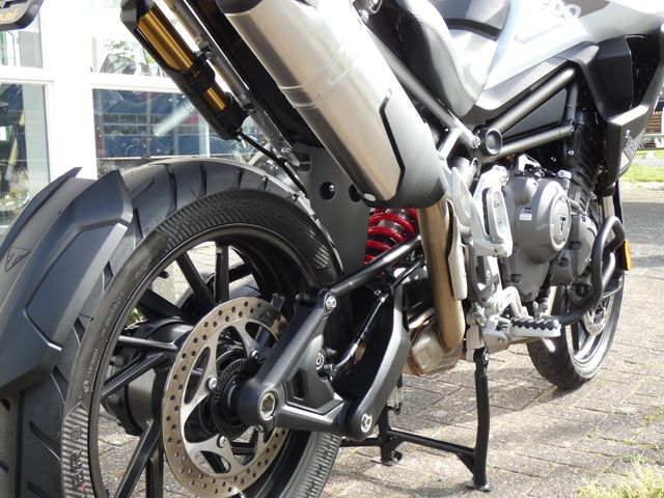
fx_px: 825
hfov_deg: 43.9
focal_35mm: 43
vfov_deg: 33.6
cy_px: 249
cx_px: 332
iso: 80
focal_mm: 7.8
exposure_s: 1/100
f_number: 3.7
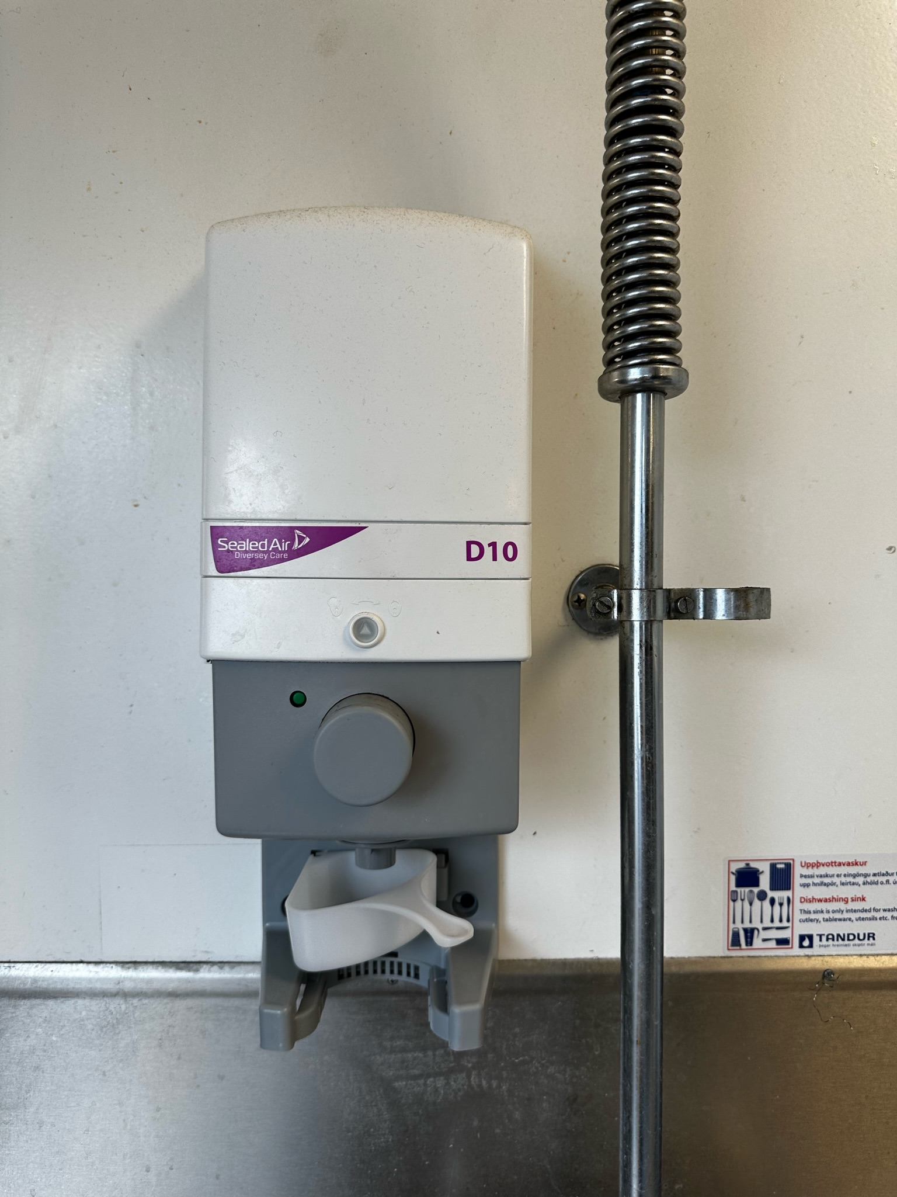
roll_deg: +2.8
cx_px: 448
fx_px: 829
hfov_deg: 56.8
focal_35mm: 24
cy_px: 598
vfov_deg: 71.6
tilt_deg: -3.9
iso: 50
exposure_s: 1/110
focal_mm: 6.86
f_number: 1.78
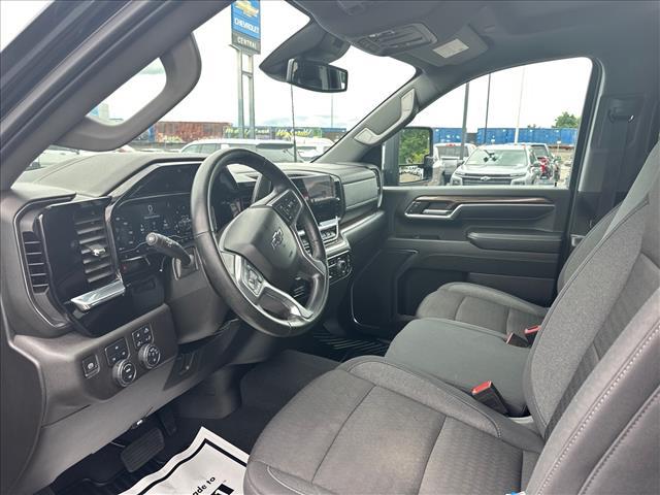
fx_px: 458
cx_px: 330
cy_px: 248
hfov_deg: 71.6
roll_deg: -1.0
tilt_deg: -11.2
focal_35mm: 24
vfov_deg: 56.8
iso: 80
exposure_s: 1/192
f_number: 1.78
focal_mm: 6.86
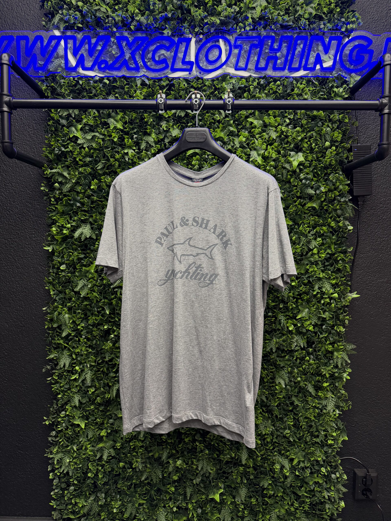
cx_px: 196
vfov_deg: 71.6
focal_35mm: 24
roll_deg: -1.3
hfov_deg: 56.8
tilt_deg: -4.5
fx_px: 361
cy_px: 260
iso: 320
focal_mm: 6.76
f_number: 1.78
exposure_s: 1/126
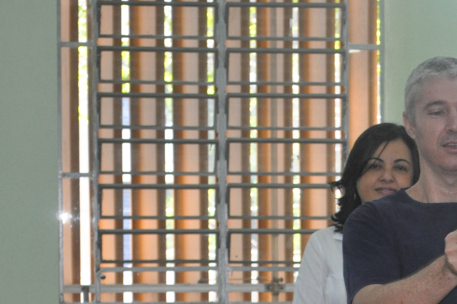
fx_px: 3036
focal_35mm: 239
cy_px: 426
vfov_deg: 5.7
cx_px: 506
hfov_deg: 8.5
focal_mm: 55
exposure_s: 1/60
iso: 800
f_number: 5.6
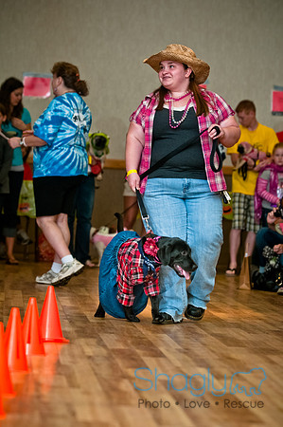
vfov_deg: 13.1
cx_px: 142
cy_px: 214
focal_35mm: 158
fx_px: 1861
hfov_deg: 8.7
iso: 200
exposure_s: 1/200
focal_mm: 105
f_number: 3.5
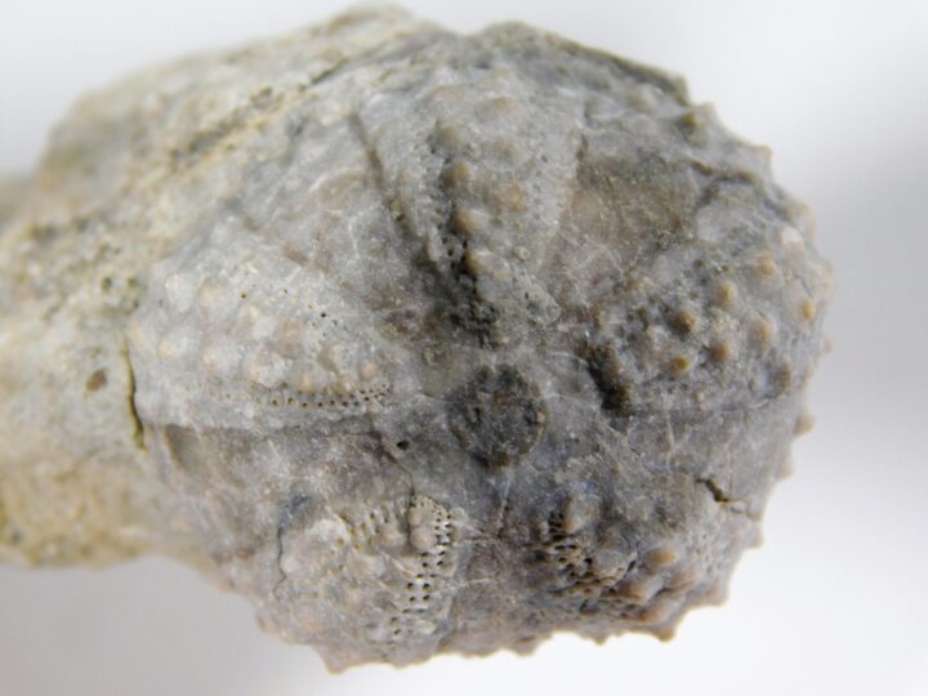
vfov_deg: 7.4
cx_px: 464
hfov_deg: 9.8
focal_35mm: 202
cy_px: 348
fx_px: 5415
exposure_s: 1/50
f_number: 5.4
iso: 125
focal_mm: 35.9
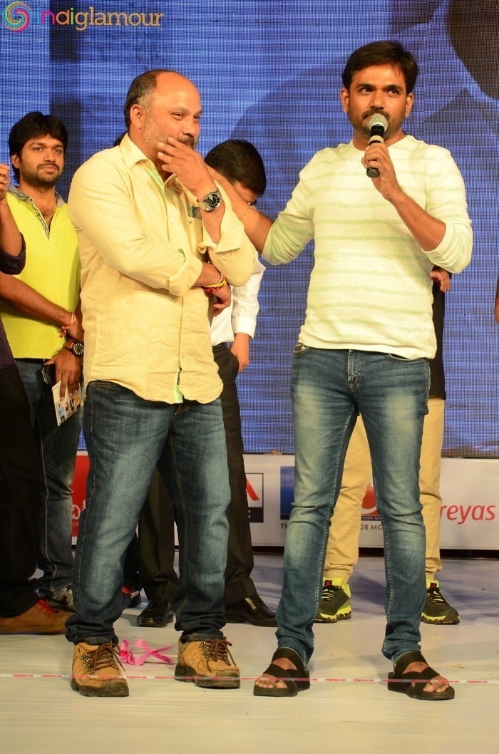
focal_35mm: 112
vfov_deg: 18.2
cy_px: 377
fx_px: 2351
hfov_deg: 12.1
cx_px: 250
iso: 1000
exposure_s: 1/125
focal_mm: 75
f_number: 6.3
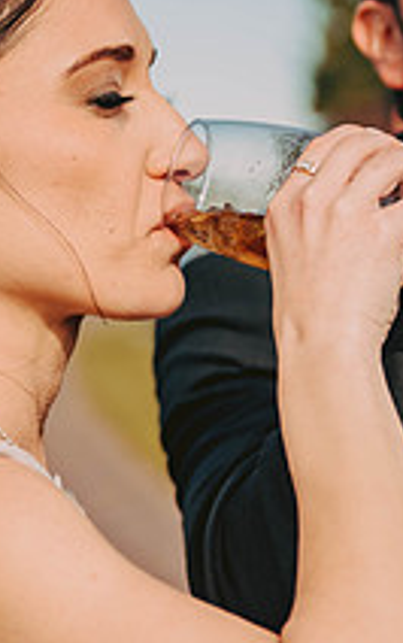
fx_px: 2541
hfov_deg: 9.0
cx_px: 370
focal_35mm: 145
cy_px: 214
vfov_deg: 14.4
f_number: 2.8
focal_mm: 52
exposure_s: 1/4000
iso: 500
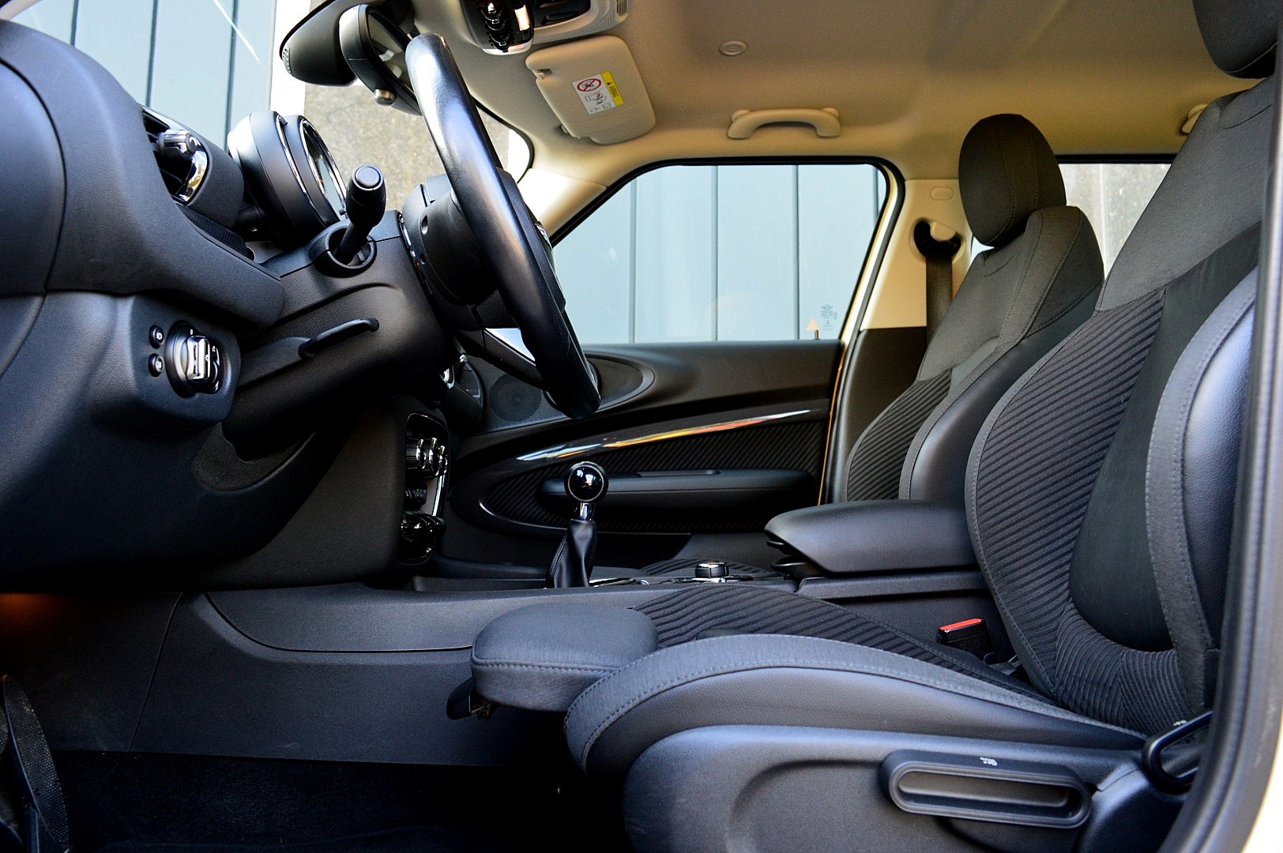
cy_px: 426
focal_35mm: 30
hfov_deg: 62.0
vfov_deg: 43.5
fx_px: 1068
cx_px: 642
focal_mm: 20
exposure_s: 1/60
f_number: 5.6
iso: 800
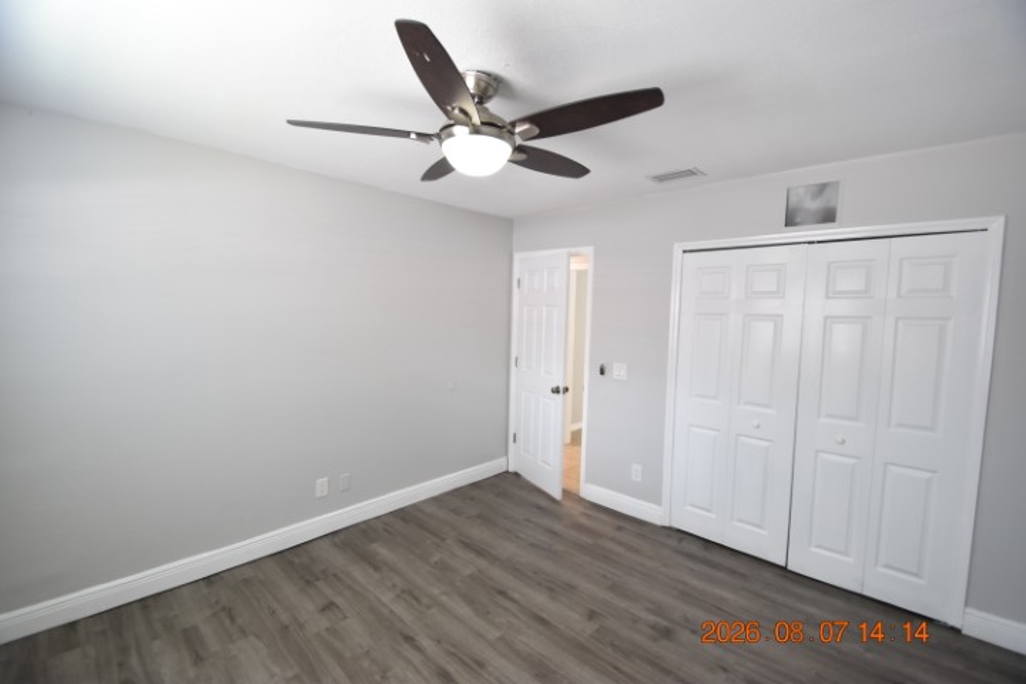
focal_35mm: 15
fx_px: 427
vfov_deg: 77.3
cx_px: 513
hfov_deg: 100.4
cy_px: 342
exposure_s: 1/30
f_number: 3.5
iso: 800
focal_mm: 10
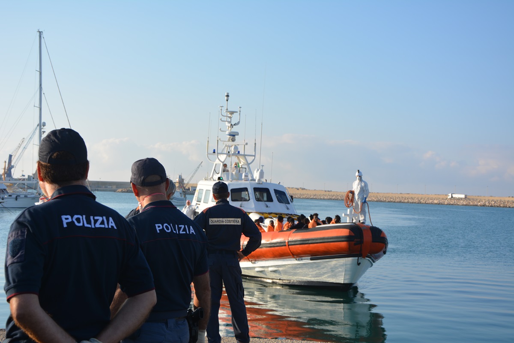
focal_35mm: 60
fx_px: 857
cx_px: 257
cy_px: 172
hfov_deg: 33.4
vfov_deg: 22.6
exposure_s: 1/250
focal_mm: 40
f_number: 8
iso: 100
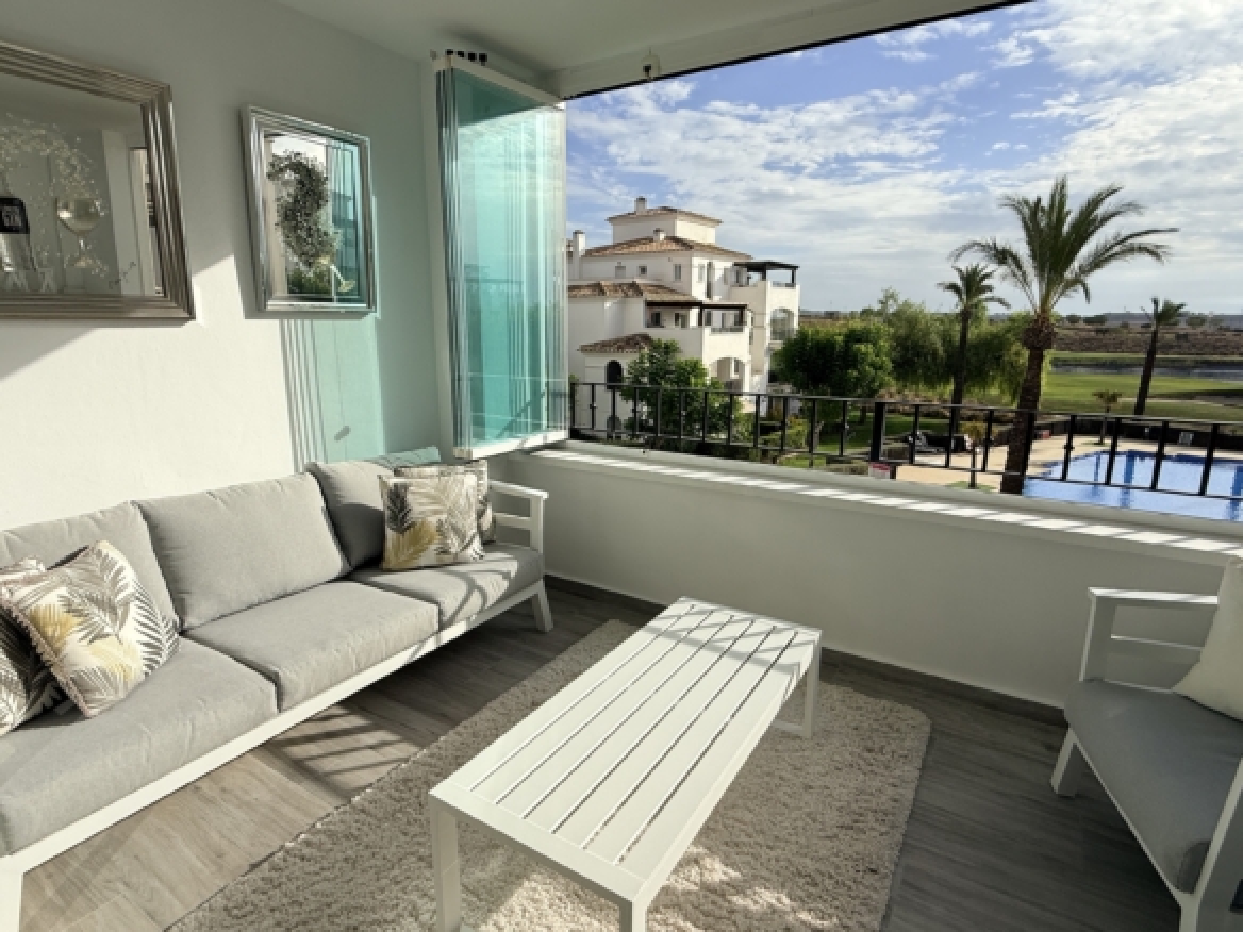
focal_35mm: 14
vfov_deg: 85.7
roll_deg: +0.1
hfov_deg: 102.1
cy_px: 466
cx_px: 622
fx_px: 503
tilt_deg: -12.2
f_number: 2.2
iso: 50
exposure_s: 1/2976
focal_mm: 2.22
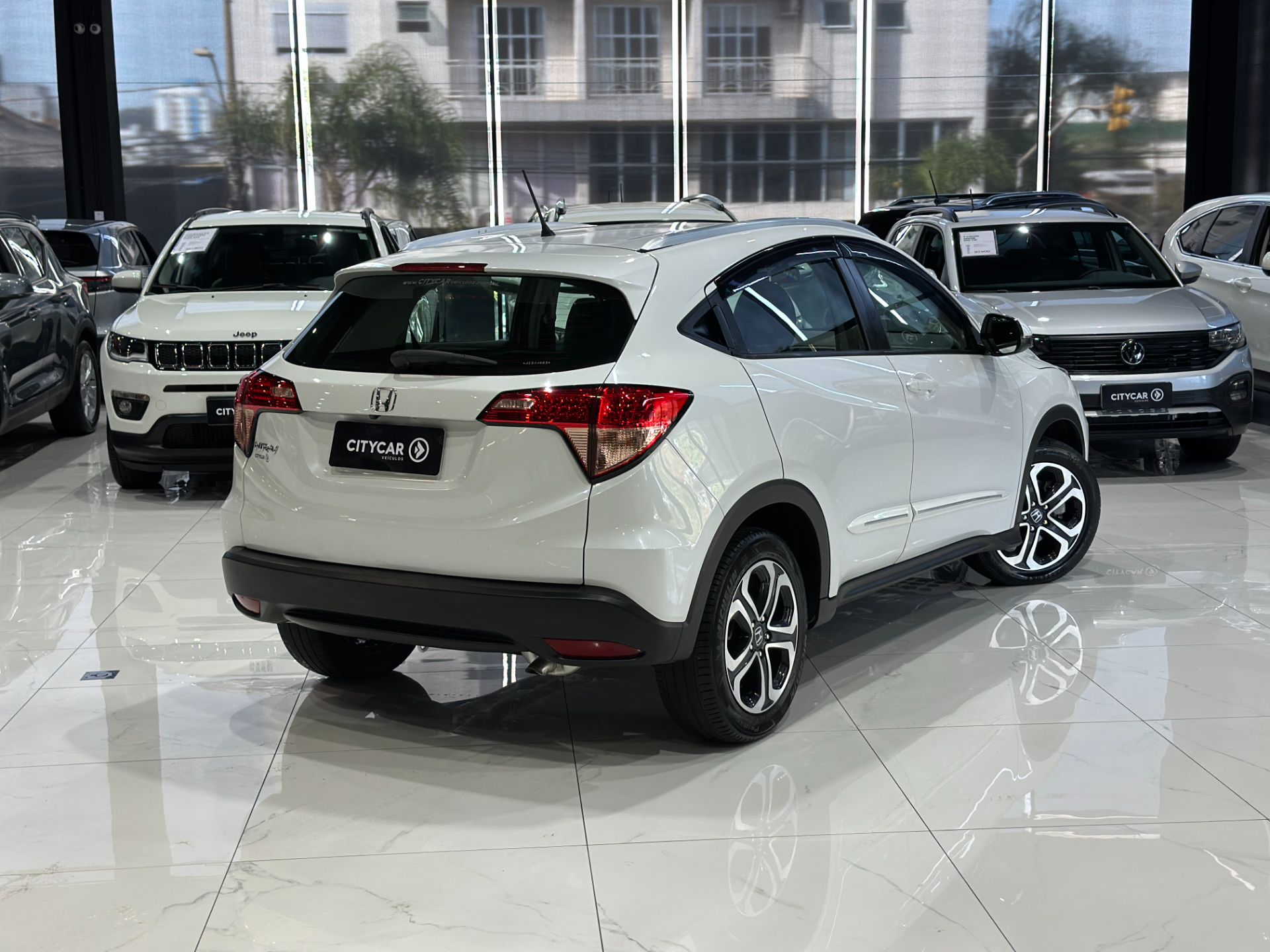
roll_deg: +1.0
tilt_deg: -8.9
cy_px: 476
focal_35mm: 48
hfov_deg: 39.7
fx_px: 1761
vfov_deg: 30.3
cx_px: 635
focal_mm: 6.86
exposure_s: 1/120
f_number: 1.78
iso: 100
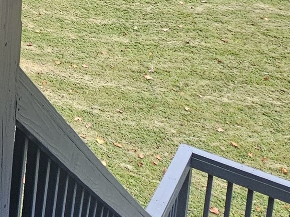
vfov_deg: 19.5
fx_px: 553
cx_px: -214
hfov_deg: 21.2
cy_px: -104
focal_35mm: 66
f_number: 2.2
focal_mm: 2.2
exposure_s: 1/60
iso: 80
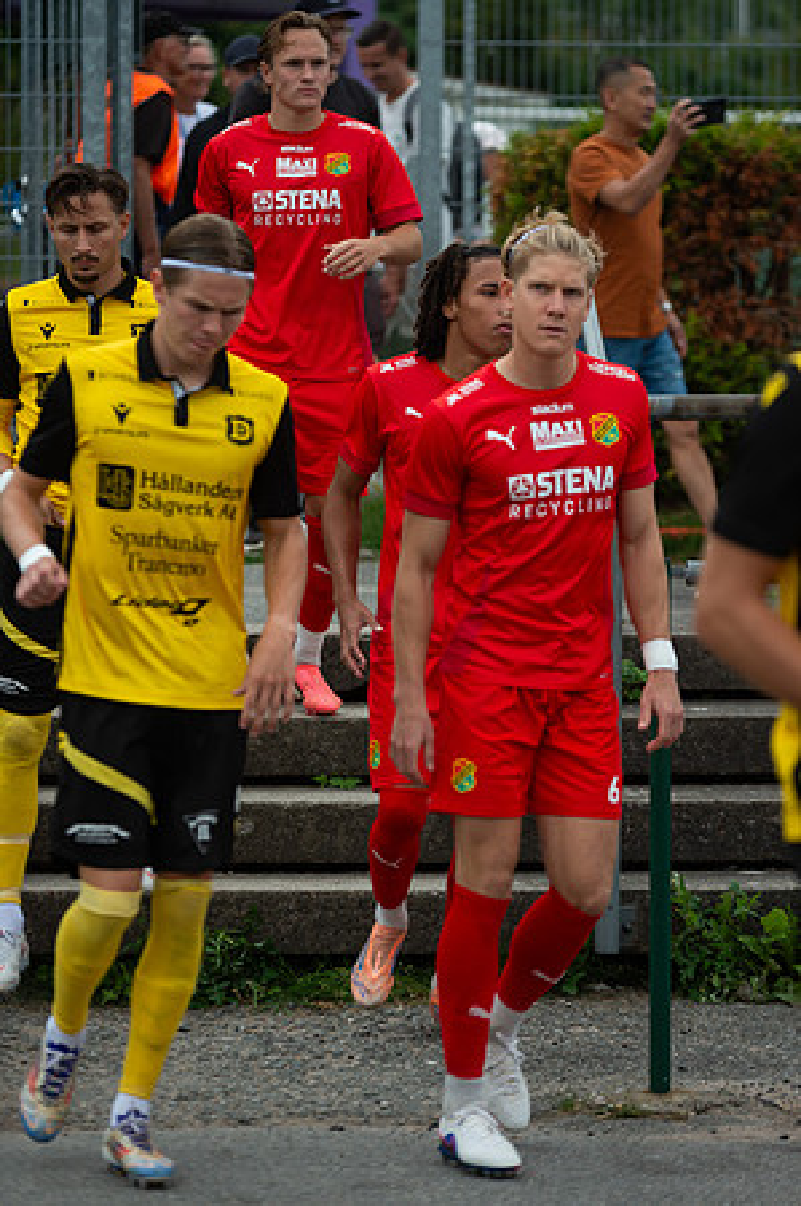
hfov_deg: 9.8
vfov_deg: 14.7
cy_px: 603
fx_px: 4683
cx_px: 400
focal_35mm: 140
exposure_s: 1/1250
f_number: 4
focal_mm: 140
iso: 400
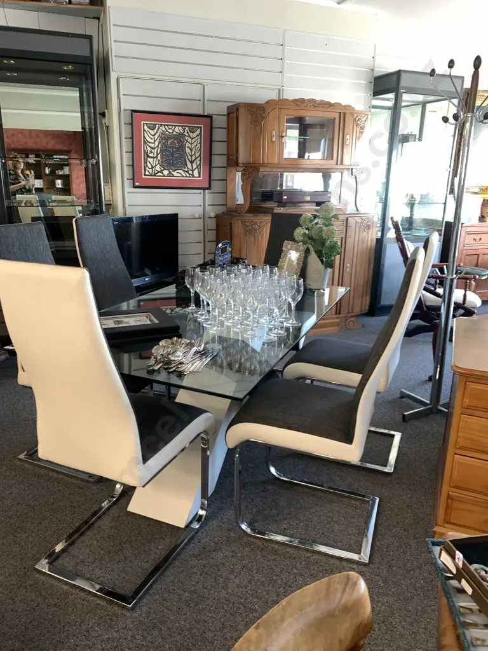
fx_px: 489
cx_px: 244
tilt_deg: -16.1
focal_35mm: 26
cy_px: 326
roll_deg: -1.3
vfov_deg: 67.3
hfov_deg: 53.1
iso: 160
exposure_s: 1/50
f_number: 1.8
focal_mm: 4.25
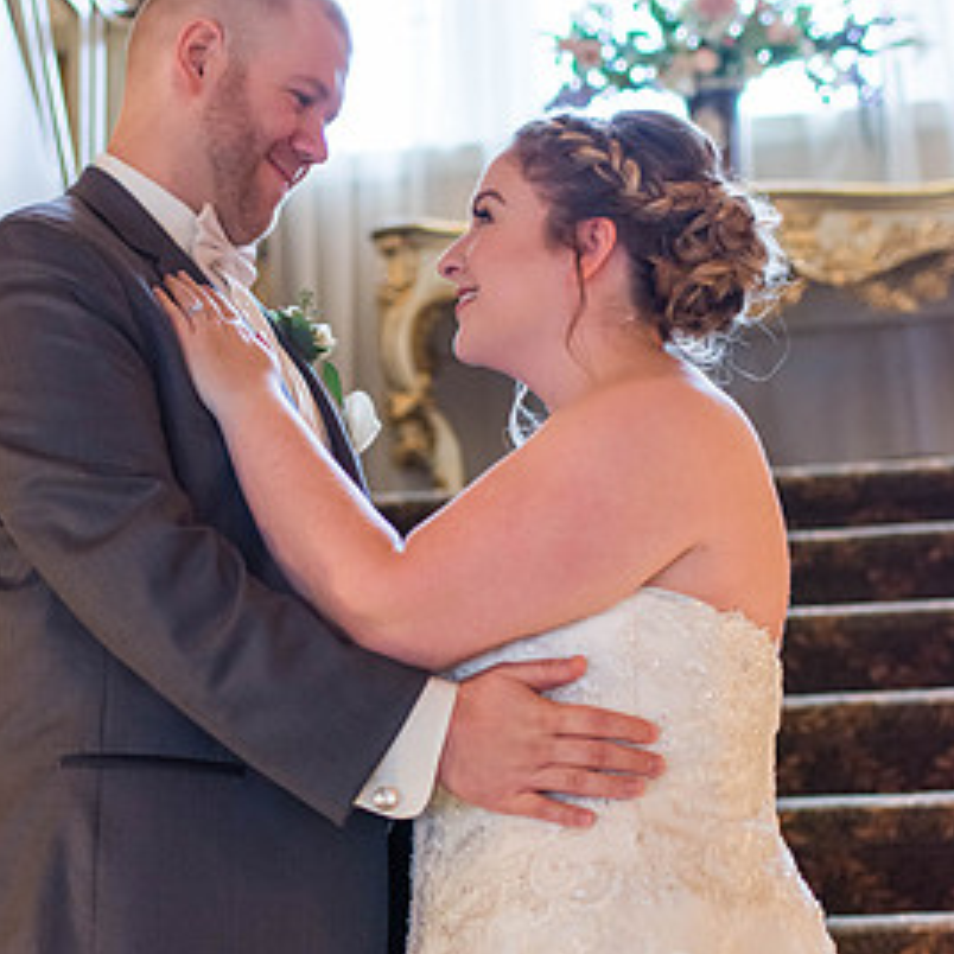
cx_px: 438
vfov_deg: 23.0
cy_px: 623
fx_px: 2339
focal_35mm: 75
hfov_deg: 23.1
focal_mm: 35
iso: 800
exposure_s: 1/100
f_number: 2
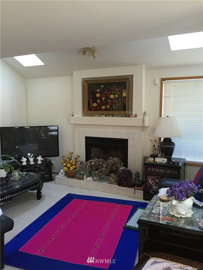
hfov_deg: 48.2
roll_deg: +0.2
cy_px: 135
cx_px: 102
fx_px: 227
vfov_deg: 61.7
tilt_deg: -6.9
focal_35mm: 29
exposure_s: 1/30
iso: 125
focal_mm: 4.15
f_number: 2.2
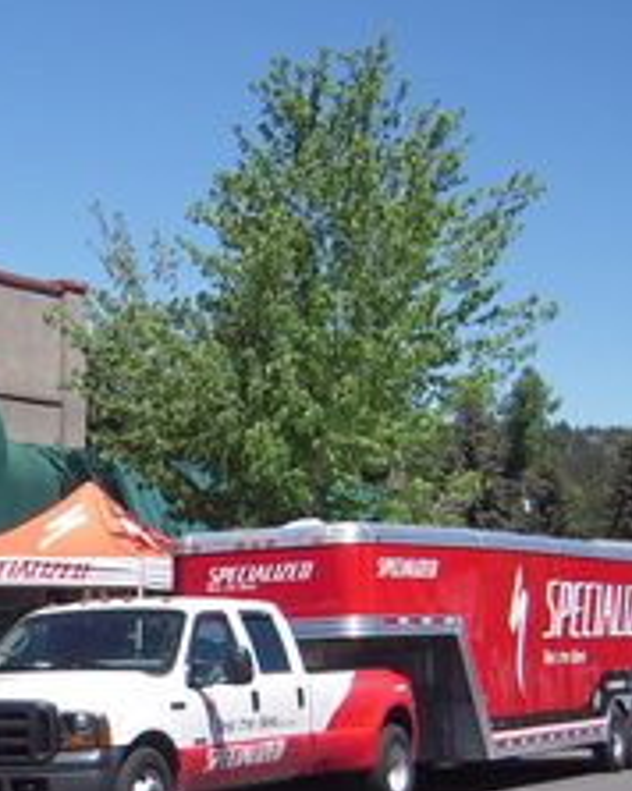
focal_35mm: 89
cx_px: -62
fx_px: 2084
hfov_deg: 16.7
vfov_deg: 21.3
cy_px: 614
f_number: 5.4
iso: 100
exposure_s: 1/400
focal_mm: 5
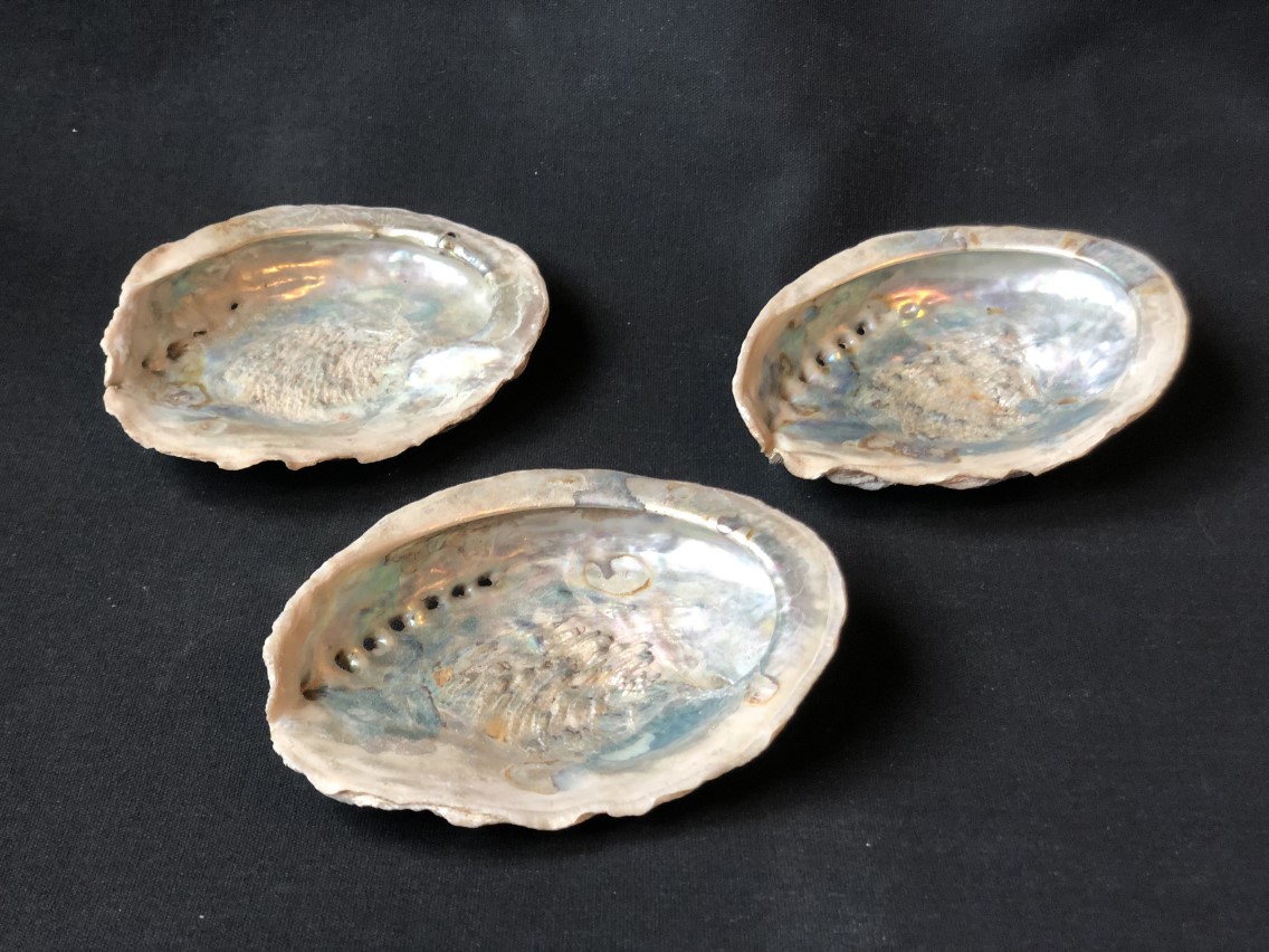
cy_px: 476
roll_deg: -3.0
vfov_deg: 28.0
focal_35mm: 52
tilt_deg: -40.7
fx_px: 1906
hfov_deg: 36.8
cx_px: 634
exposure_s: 1/40
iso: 100
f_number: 2.4
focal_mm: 6
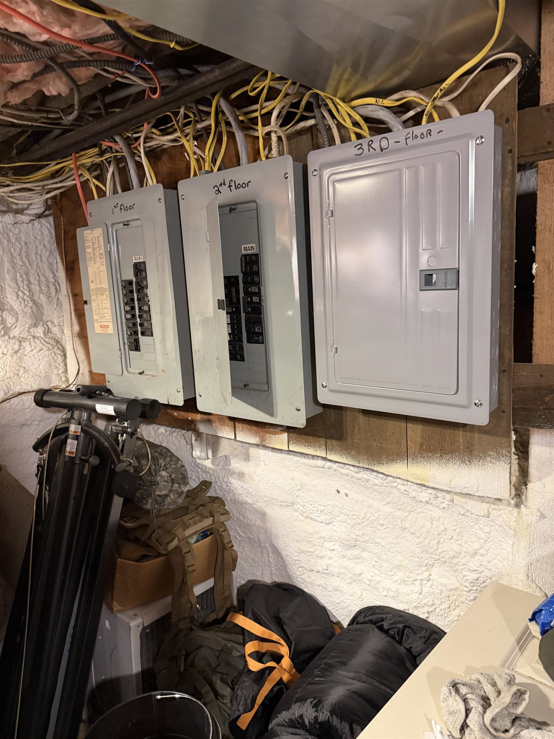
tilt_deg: -10.8
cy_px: 370
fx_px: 512
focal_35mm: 24
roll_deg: +1.8
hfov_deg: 56.8
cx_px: 277
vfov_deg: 71.6
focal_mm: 6.76
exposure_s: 1/40
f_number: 1.78
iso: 640
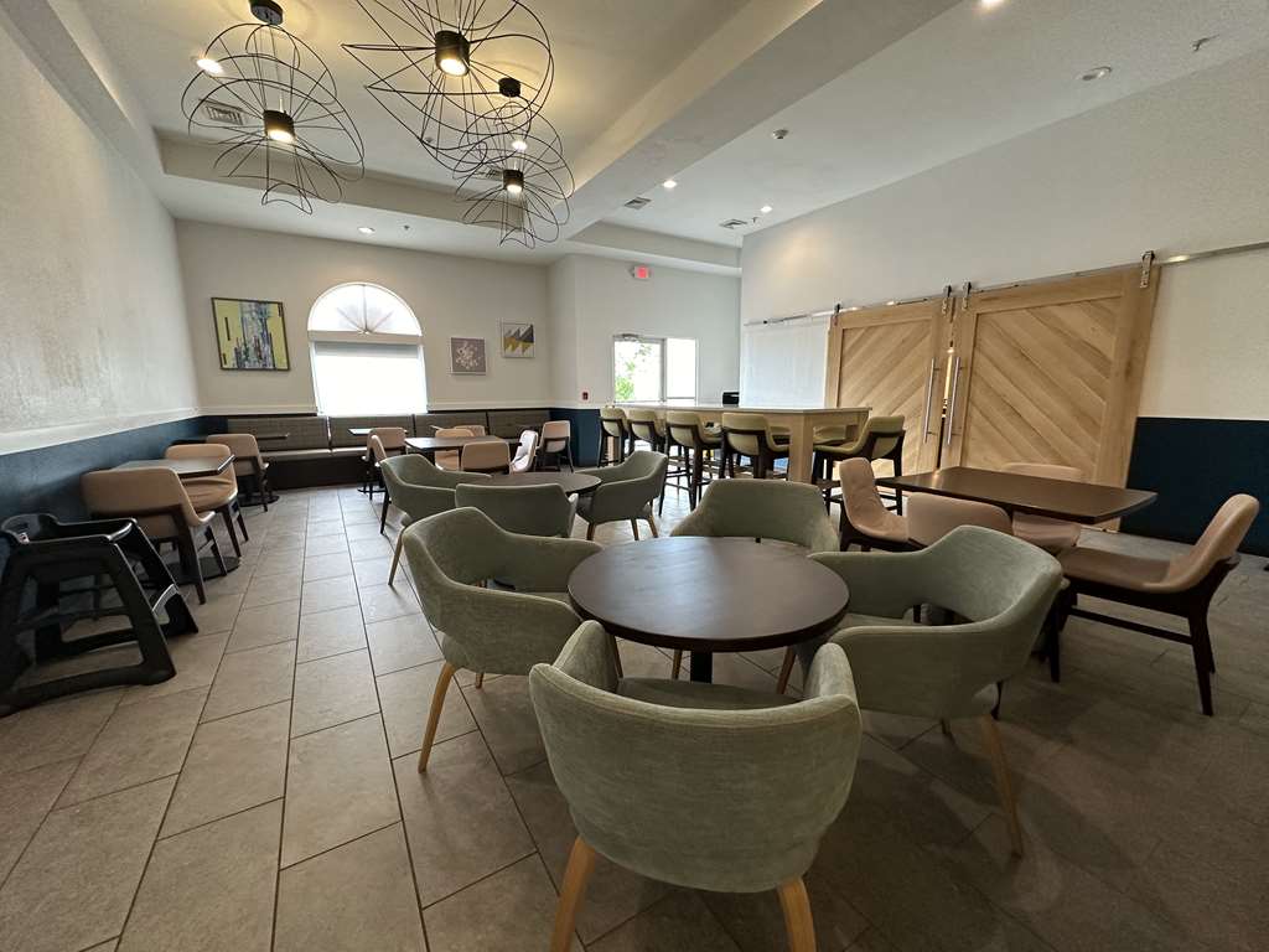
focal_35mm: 14
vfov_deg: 85.7
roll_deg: +0.5
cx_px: 634
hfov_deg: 102.1
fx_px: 513
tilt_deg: -9.5
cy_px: 476
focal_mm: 2.22
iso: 200
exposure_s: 1/60
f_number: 2.2
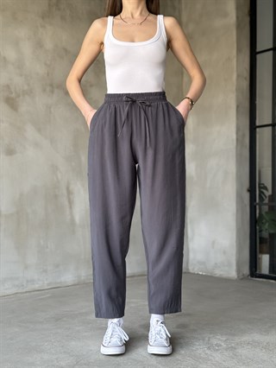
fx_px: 510
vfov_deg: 39.6
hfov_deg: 30.3
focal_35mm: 48
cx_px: 138
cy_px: 184
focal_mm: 6.76
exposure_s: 1/60
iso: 160
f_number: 1.78
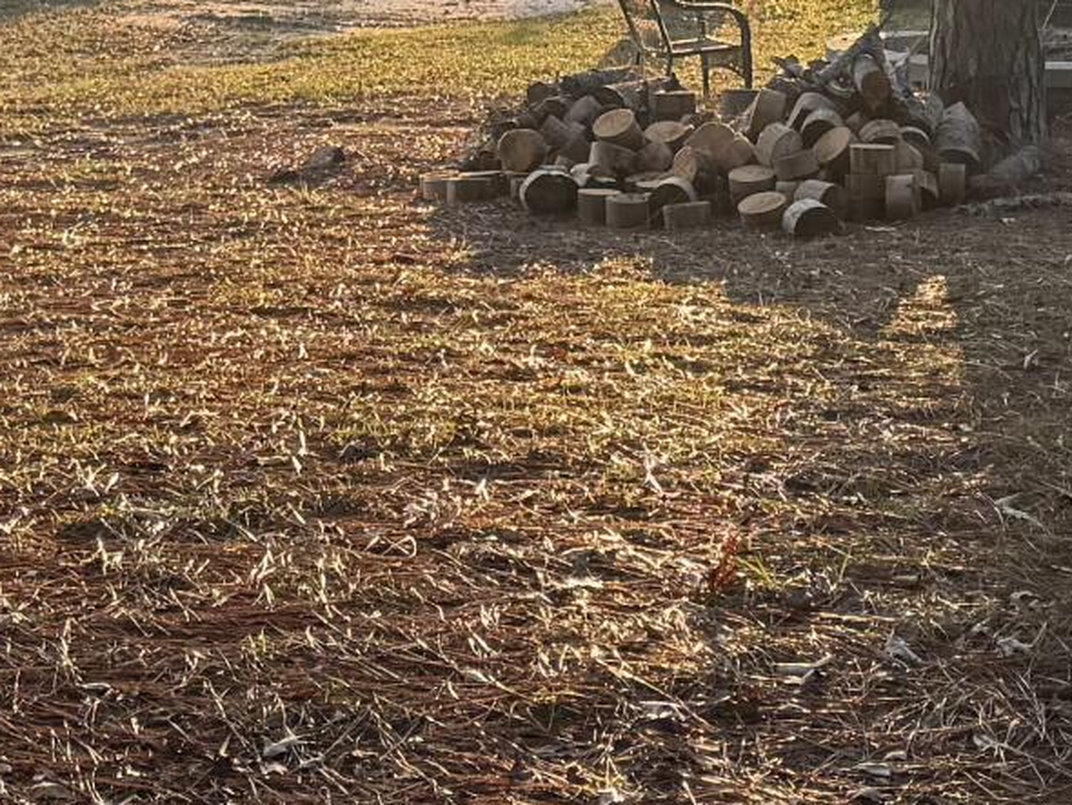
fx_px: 3780
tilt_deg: -0.4
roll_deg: -1.5
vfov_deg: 11.7
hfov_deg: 16.1
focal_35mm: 122
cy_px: -340
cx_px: 434
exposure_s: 1/383
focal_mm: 6.76
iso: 80
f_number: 1.78
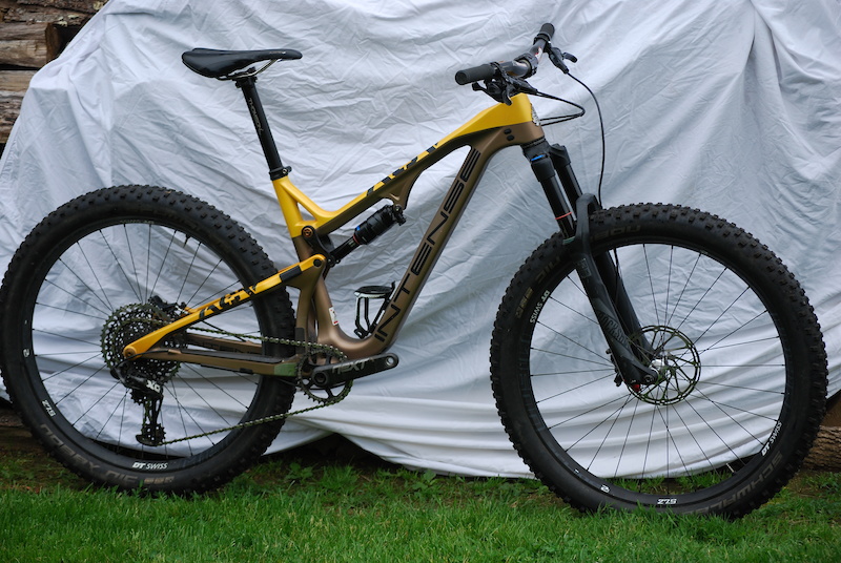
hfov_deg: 18.9
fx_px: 2527
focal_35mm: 108
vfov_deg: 12.7
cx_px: 420
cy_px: 282
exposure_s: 1/320
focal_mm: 72
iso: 200
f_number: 4.5
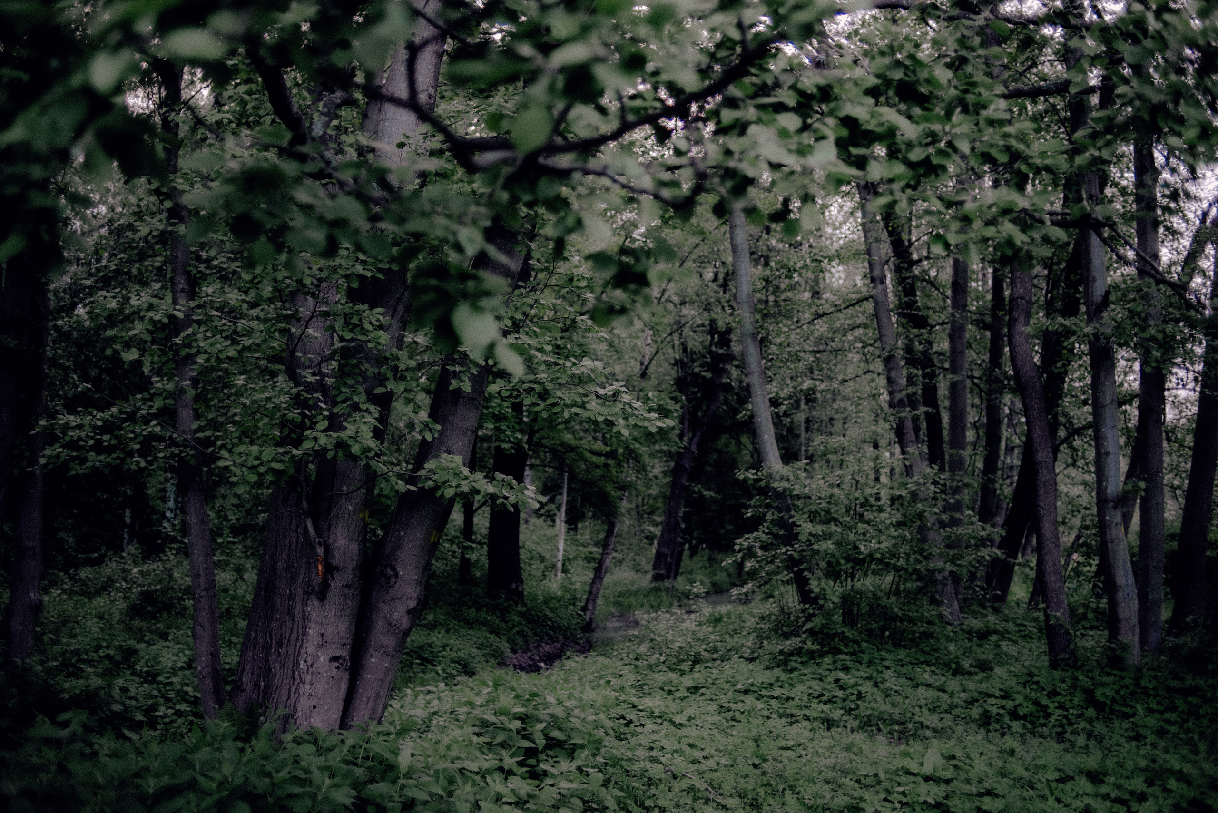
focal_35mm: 35
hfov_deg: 54.4
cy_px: 406
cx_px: 609
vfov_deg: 37.9
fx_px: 1185
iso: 1000
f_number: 2.5
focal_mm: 35
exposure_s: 1/800
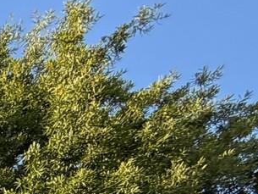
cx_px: -474
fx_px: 701
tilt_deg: +7.7
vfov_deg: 10.7
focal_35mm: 94
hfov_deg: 12.2
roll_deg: +2.1
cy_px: 586
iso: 40
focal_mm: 2.22
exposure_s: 1/709
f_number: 2.2
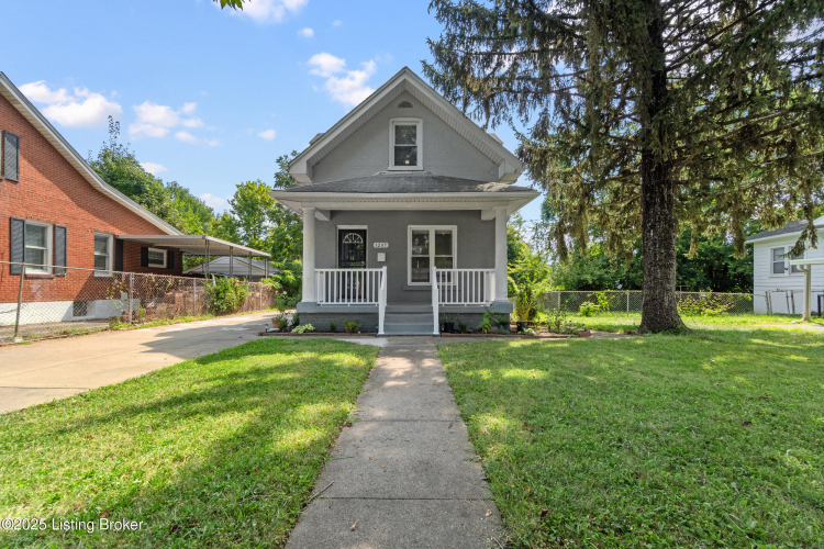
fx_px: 343
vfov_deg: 77.3
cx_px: 412
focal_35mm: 15
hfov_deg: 100.4
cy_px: 274
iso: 400
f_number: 8
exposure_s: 1/160
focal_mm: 10
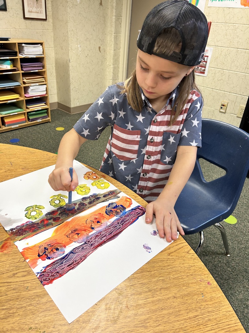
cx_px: 124
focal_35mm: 26
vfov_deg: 67.3
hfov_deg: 53.1
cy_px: 166
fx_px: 249
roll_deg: -4.7
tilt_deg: -29.6
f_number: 1.5
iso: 100
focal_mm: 5.7
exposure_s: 1/120
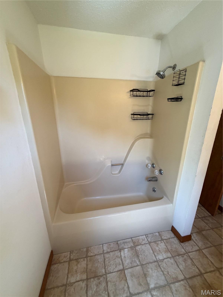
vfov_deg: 102.1
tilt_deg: -17.5
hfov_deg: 85.7
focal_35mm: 14
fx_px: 120
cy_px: 148
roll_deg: +1.2
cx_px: 112
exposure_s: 1/120
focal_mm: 2.22
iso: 200
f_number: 2.2
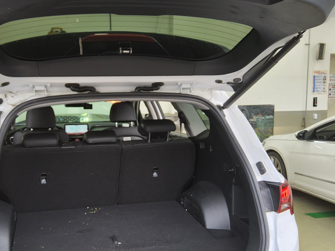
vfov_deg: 38.7
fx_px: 358
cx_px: 123
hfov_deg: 49.6
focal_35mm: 37
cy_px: 133
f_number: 2
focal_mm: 3.08
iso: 64
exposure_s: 1/120
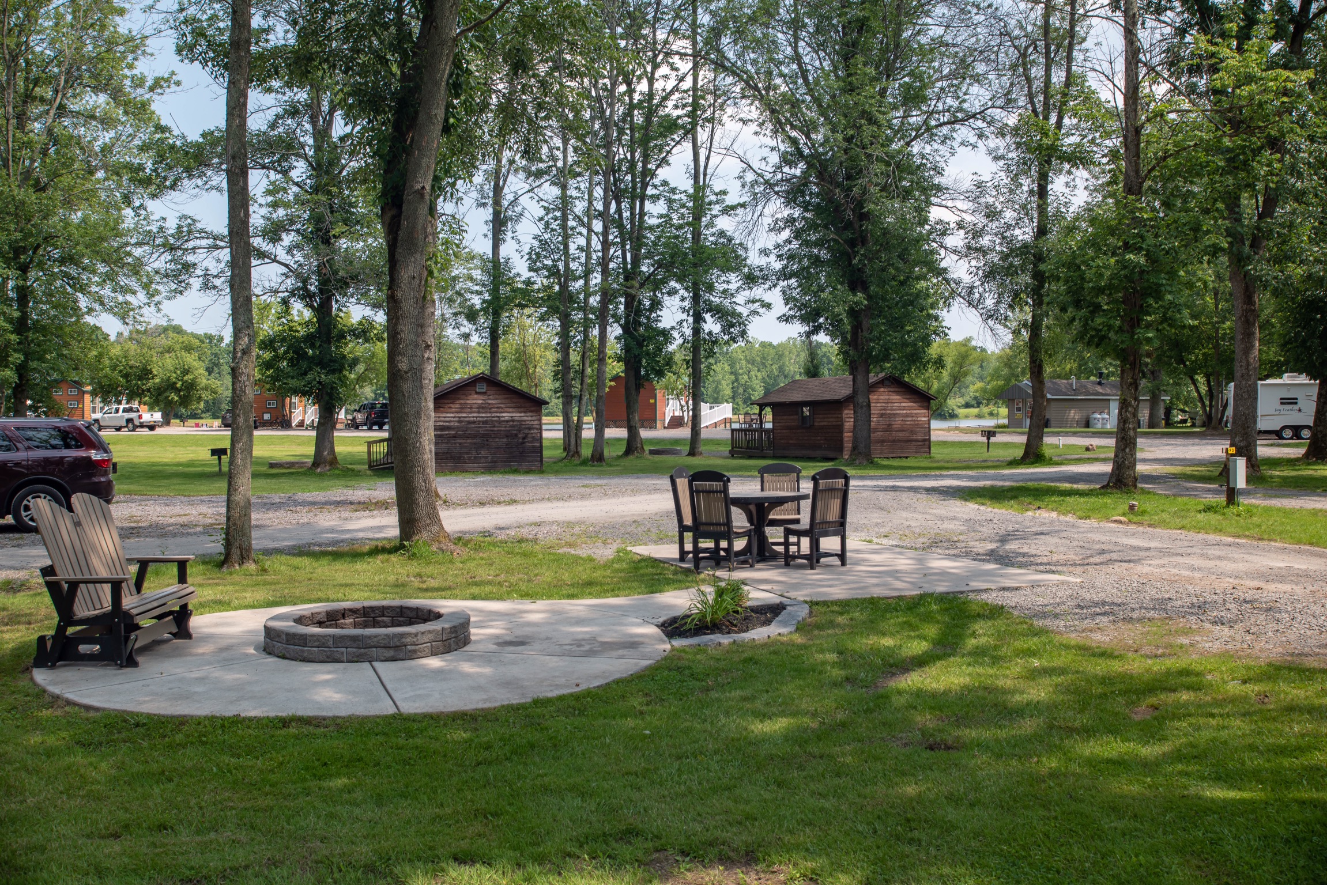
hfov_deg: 54.4
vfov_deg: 37.9
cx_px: 664
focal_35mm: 35
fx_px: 1290
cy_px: 442
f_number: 11
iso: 100
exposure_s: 1/60
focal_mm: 35
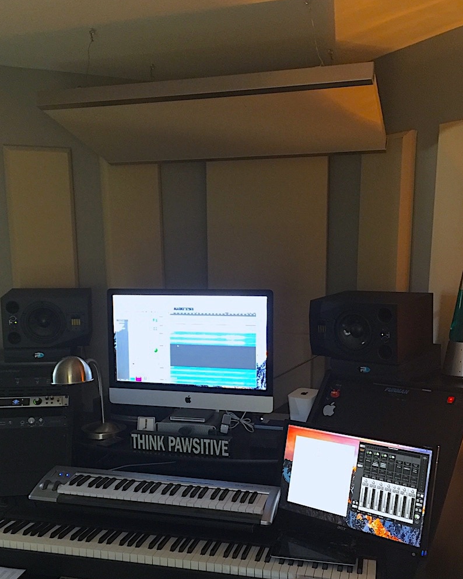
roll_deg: +0.7
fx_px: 651
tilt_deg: -8.0
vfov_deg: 47.7
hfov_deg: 39.1
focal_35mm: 38
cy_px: 347
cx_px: 198
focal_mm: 4.15
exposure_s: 1/10
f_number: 2.2
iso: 125
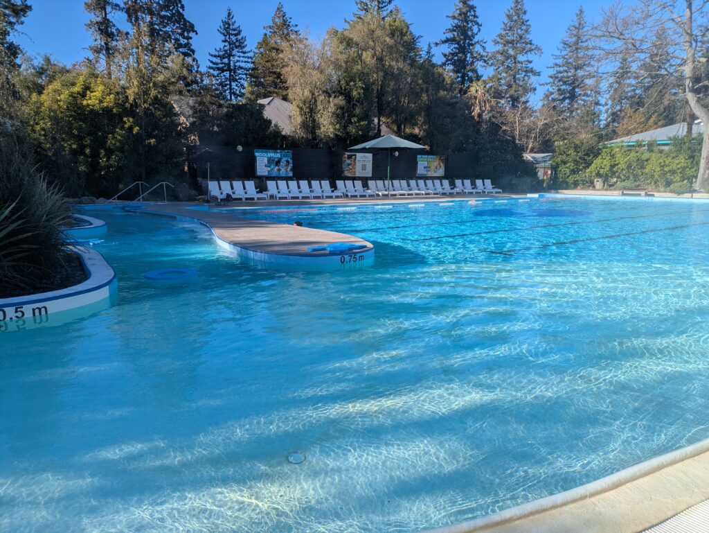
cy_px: 266
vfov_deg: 54.9
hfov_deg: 69.4
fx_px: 512
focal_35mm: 25
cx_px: 354
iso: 42
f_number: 1.89
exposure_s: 1/1340
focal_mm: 5.43
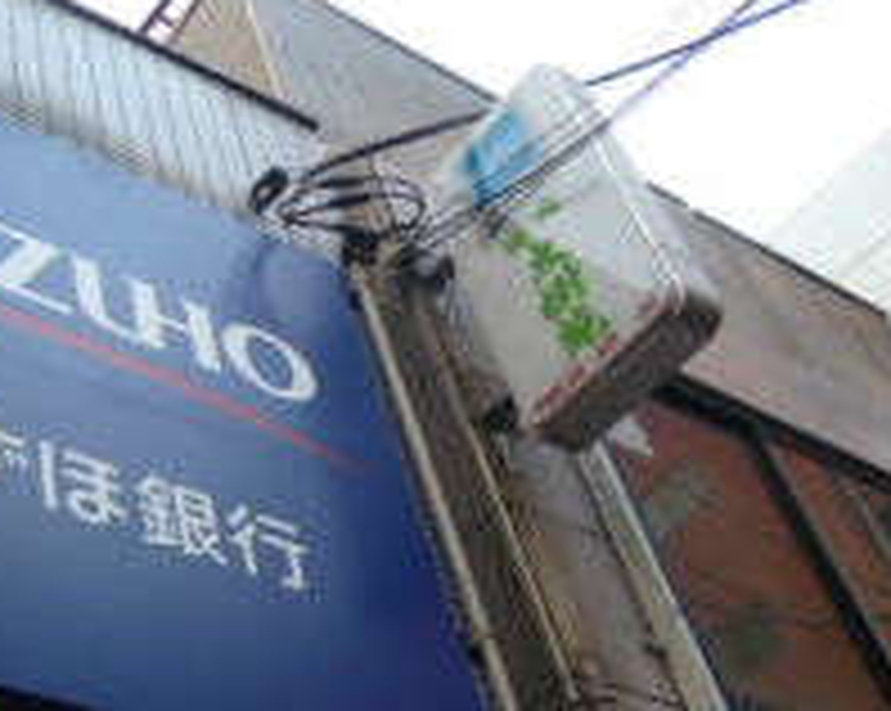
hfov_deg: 34.4
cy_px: 466
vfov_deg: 29.5
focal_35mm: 51
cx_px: 72
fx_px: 1344
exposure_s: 1/60
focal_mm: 4.3
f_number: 2.2
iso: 80
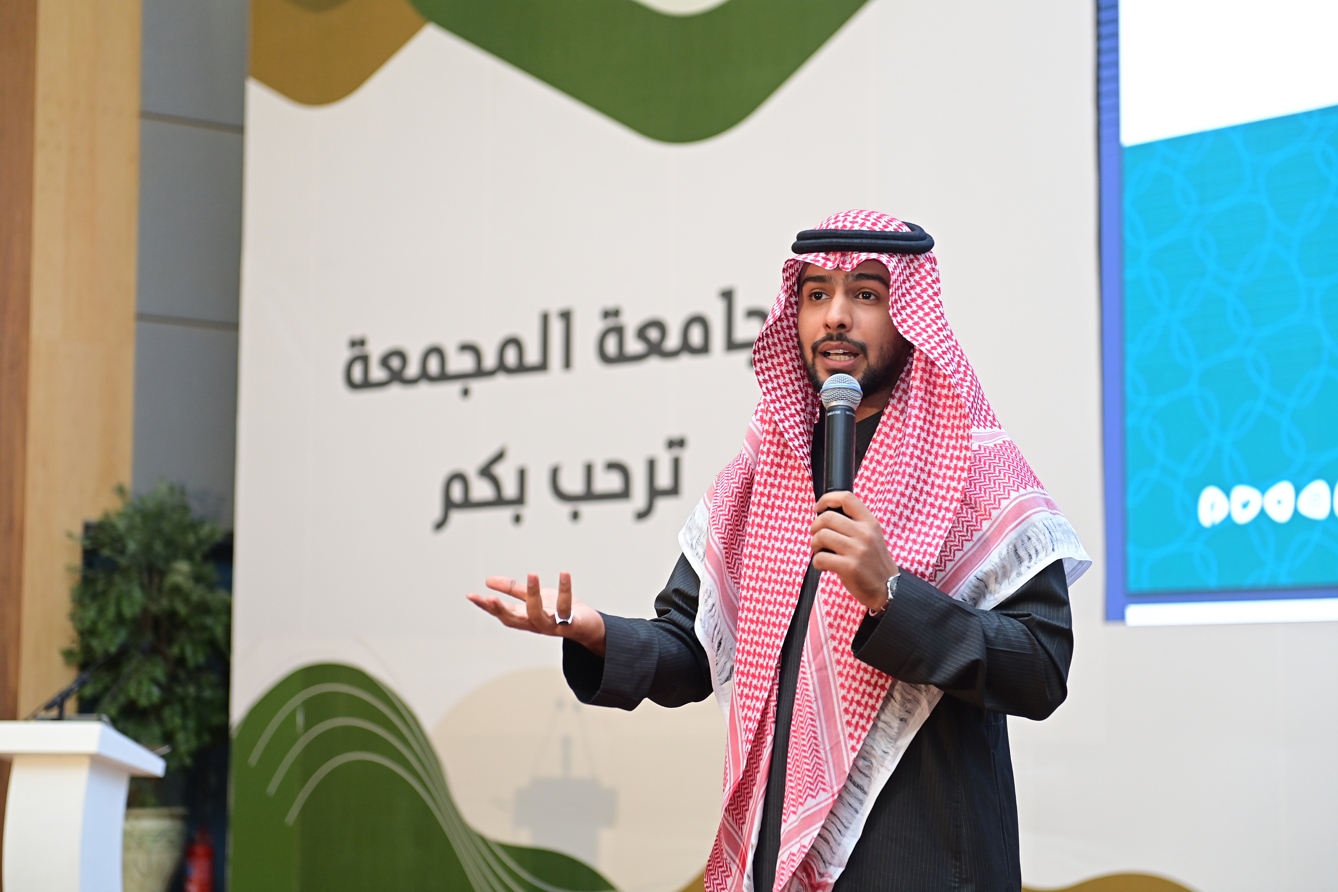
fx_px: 2601
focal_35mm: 70
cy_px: 446
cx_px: 669
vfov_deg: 19.5
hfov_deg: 28.8
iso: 2000
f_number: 3.2
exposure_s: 1/160
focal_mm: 70
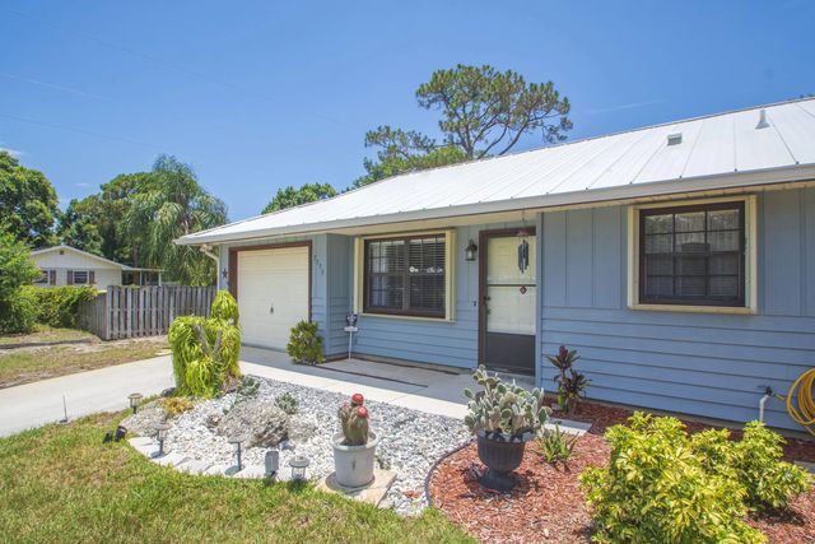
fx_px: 408
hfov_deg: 90.0
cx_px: 408
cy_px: 272
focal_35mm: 18
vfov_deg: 67.4
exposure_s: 1/640
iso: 320
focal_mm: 12
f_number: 8
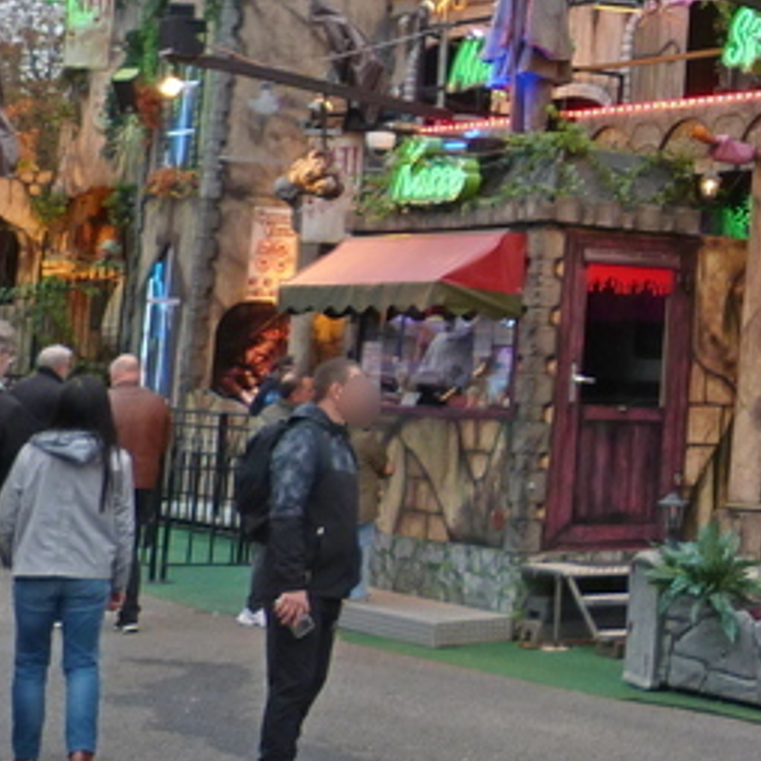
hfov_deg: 17.9
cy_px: 12
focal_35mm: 87
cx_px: 1133
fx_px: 2164
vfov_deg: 19.4
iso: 100
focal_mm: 4.5
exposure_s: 1/60
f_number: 3.6
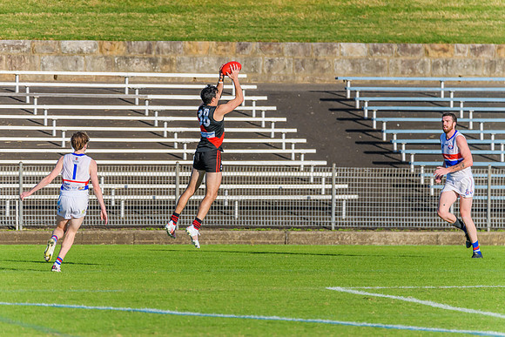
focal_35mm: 668
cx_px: 233
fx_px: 9377
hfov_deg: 3.1
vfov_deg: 2.1
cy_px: 156
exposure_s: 1/4000
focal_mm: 600
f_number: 6.3
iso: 1000
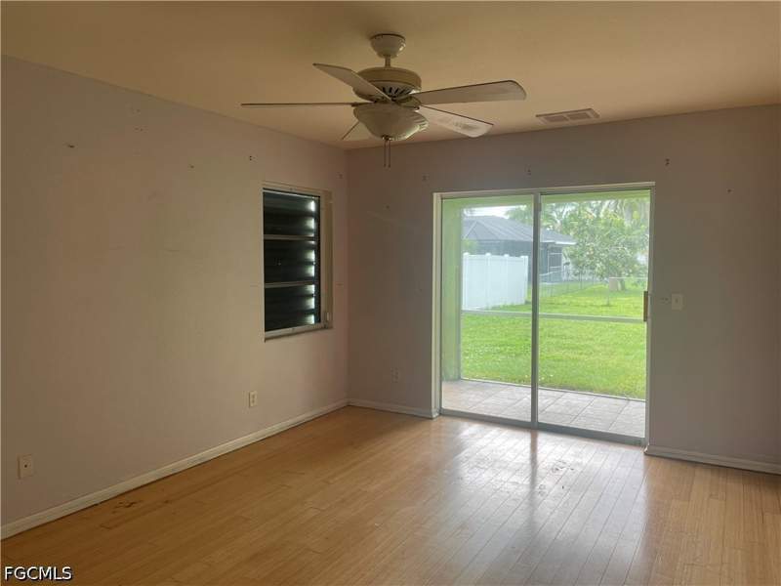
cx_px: 390
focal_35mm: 26
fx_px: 587
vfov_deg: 53.1
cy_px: 293
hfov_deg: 67.3
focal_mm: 4.2
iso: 40
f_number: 1.6
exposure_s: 1/121
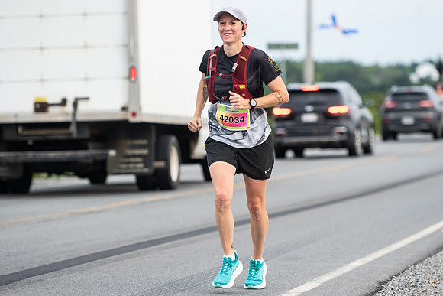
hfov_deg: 10.8
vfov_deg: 7.2
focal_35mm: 190
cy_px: 151
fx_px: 2338
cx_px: 222
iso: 500
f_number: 4.5
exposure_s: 1/800
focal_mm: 145
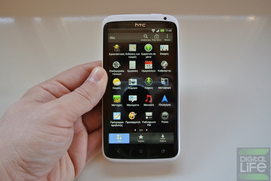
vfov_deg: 33.5
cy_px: 90
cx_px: 136
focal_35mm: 40
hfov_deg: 48.4
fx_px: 301
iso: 200
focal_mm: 15.1
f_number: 4.2
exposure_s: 1/100
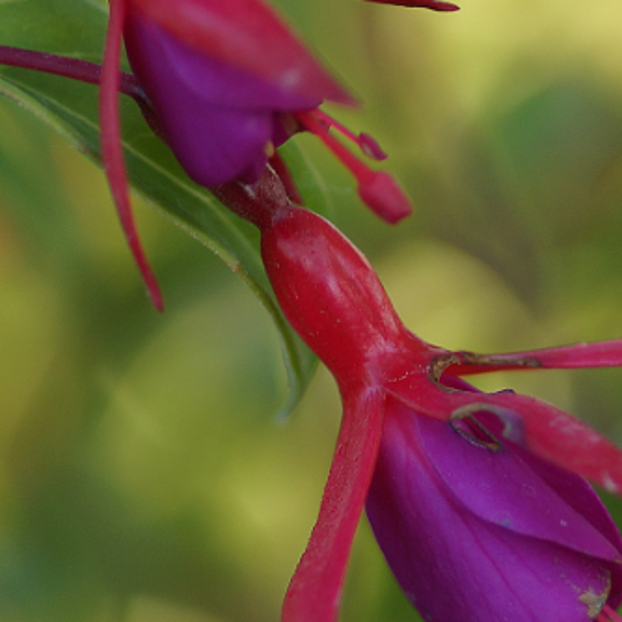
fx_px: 9311
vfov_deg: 3.8
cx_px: 356
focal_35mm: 458
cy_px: 540
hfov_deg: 3.8
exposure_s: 1/160
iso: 100
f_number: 2.8
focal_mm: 100
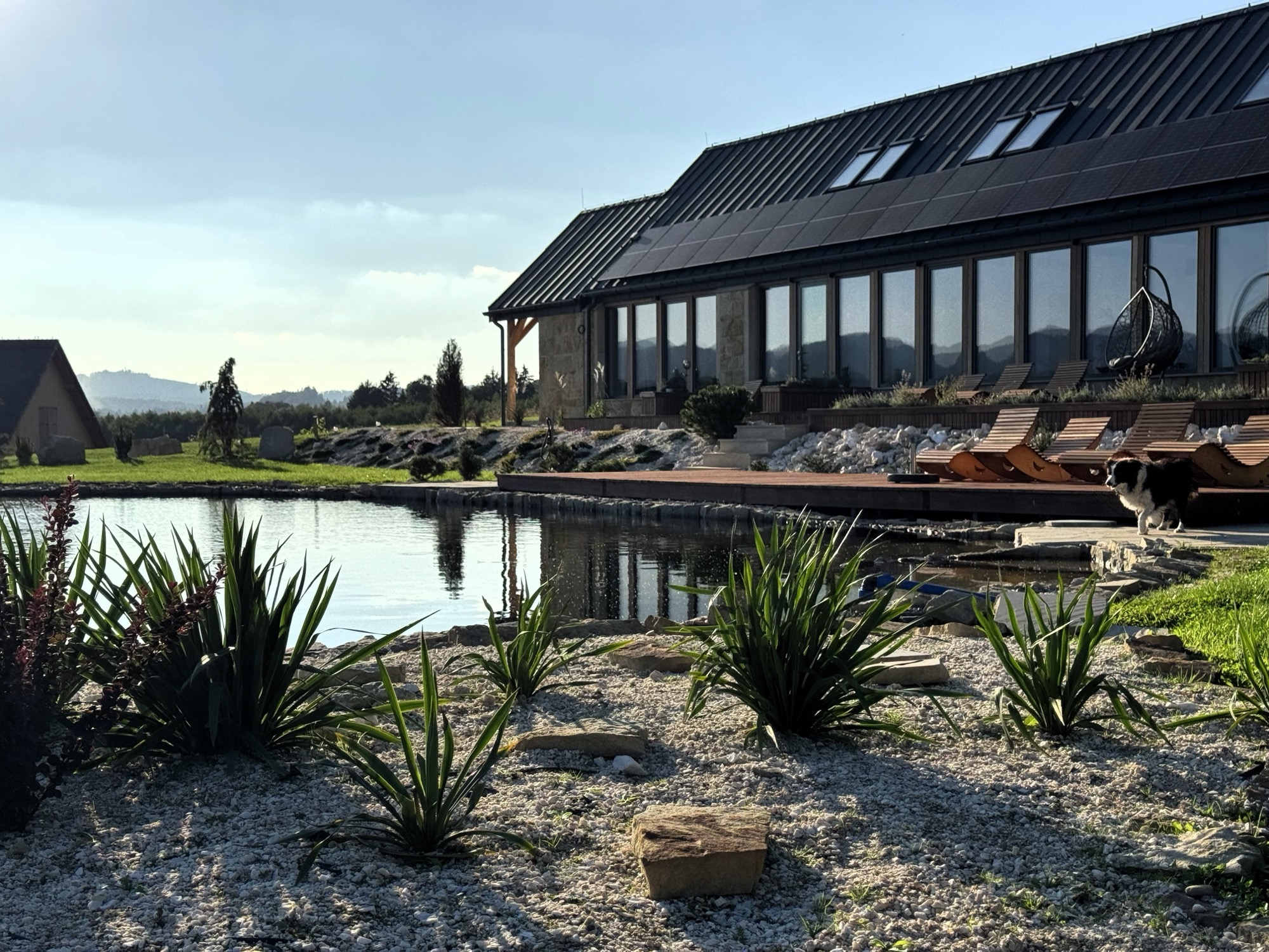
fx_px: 1760
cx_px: 634
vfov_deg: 30.3
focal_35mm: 48
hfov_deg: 39.7
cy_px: 476
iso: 80
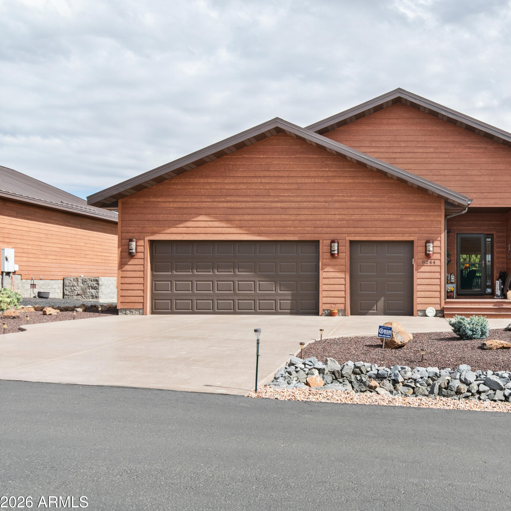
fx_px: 601
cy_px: 259
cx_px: 399
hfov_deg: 44.1
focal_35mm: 36
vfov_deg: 46.0
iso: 800
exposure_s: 1/320
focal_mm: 18
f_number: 8
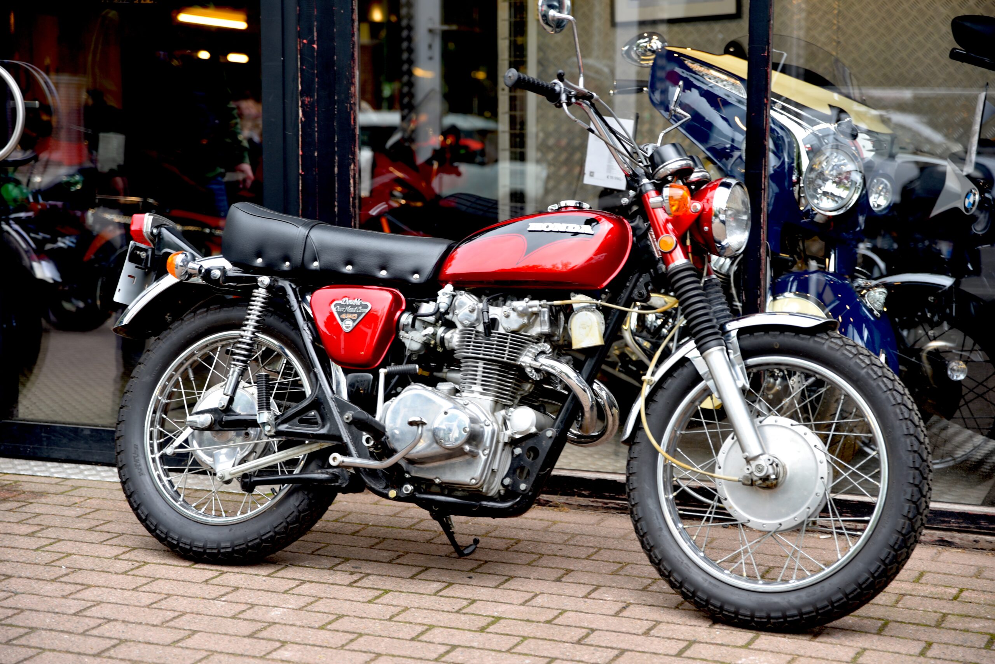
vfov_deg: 19.5
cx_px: 498
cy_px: 332
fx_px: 1935
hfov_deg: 28.8
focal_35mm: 70
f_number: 2.8
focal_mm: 70
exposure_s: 1/50
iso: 100
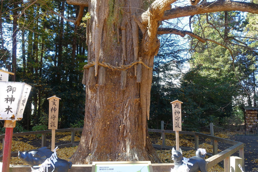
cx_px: 129
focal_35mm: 30
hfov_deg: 61.9
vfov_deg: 43.6
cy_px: 86
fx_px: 215
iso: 125
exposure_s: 1/80
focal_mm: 11
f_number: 4
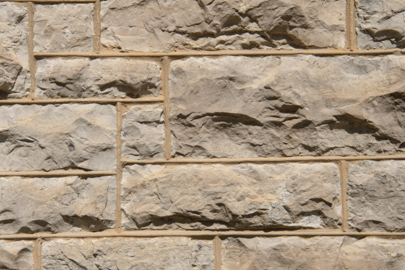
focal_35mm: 64
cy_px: 153
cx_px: 153
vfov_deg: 21.2
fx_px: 720
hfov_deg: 31.3
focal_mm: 48
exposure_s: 1/125
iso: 64
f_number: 11
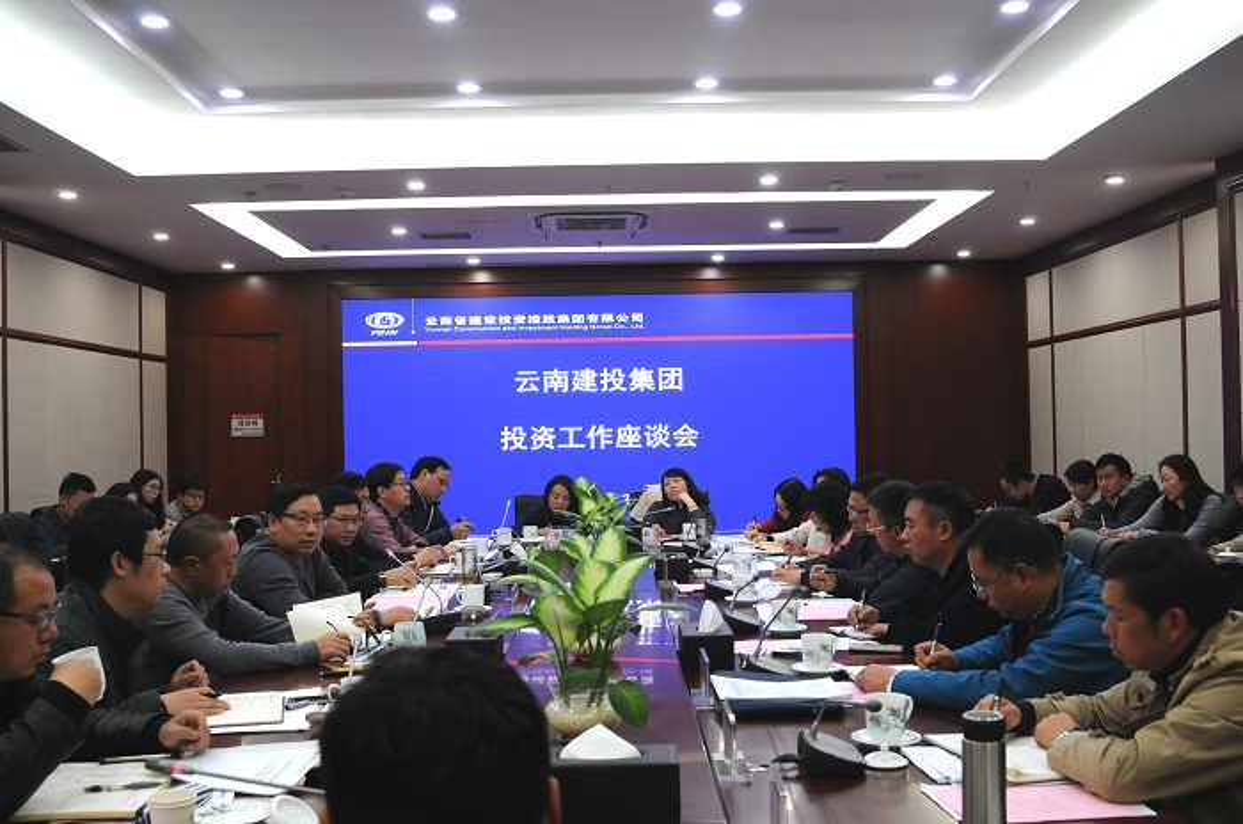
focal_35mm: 36
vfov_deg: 36.7
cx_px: 622
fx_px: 1241
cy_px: 412
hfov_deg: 53.2
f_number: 5
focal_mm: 24
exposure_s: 1/80
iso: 800
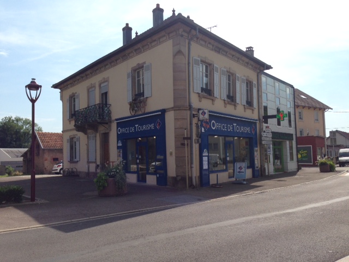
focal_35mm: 33
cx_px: 174
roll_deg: +0.4
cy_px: 131
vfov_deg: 42.9
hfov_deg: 55.4
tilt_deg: +1.5
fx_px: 333
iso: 50
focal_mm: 4.12
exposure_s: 1/2169
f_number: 2.4
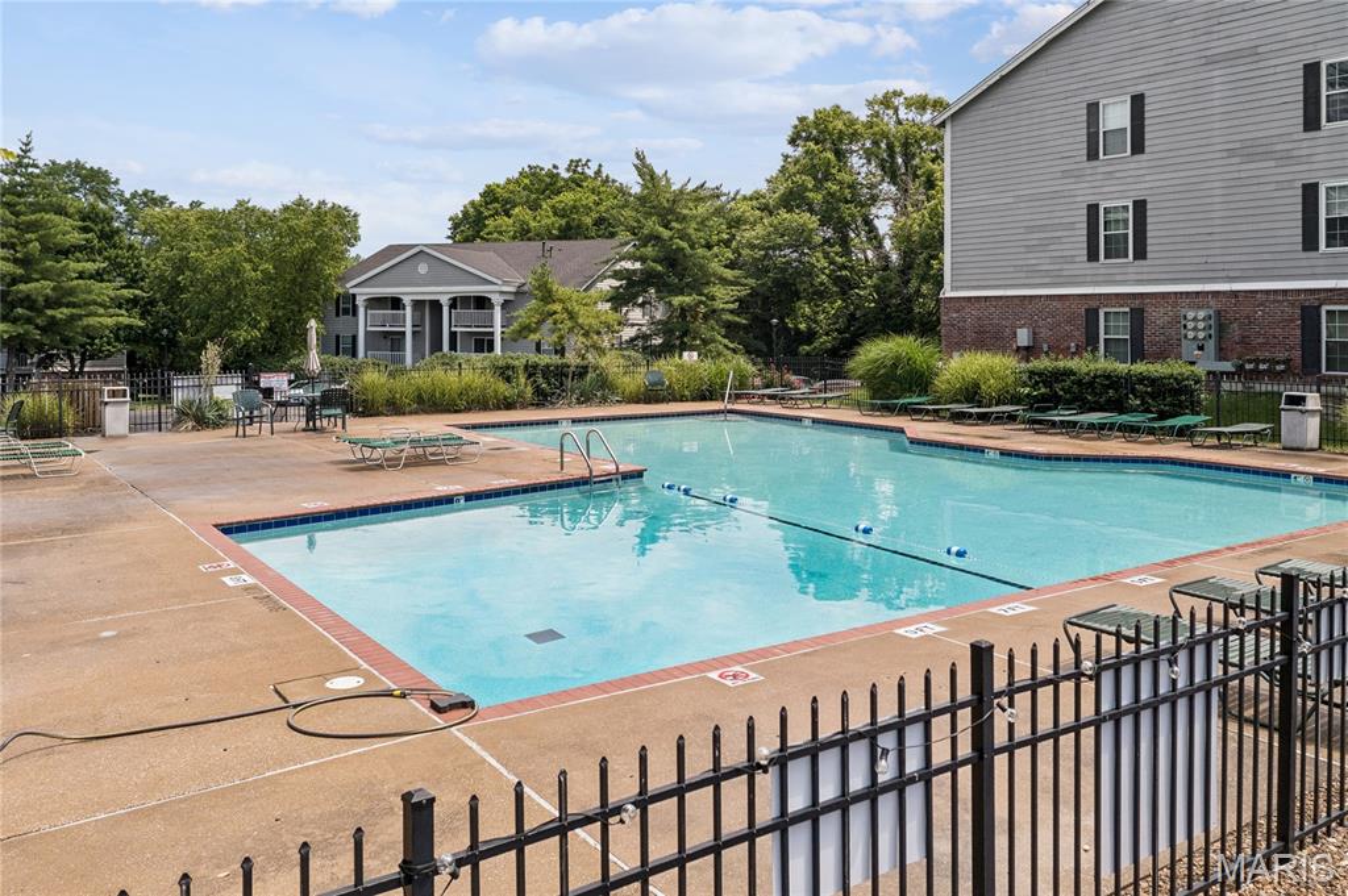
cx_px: 674
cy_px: 448
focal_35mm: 28
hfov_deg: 65.5
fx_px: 1048
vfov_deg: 46.3
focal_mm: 10.3
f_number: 4
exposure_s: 1/120
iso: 100
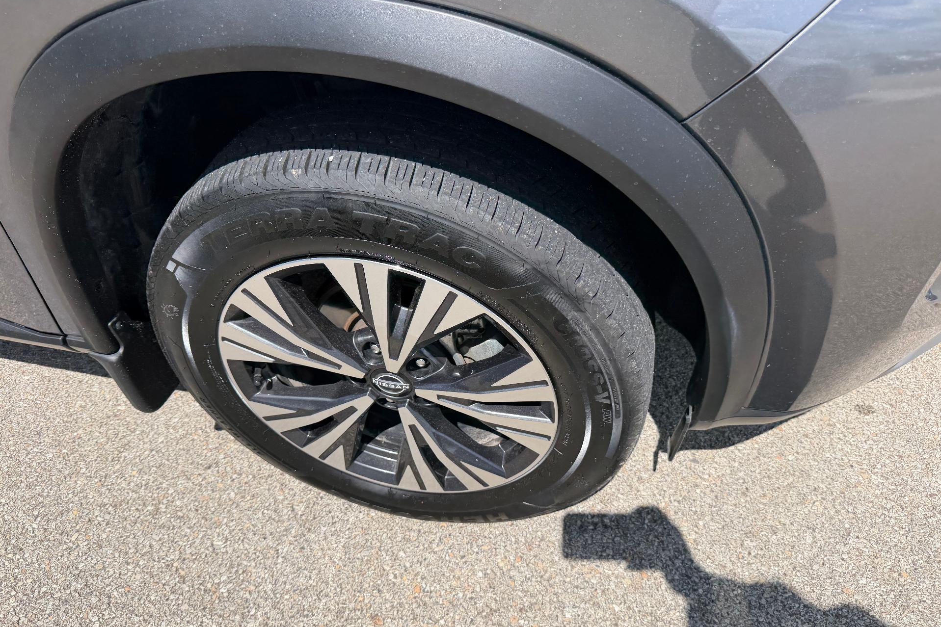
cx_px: 471
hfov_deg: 71.5
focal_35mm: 25
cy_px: 331
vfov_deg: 51.3
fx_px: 653
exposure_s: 1/4167
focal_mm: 6.76
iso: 100
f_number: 1.78
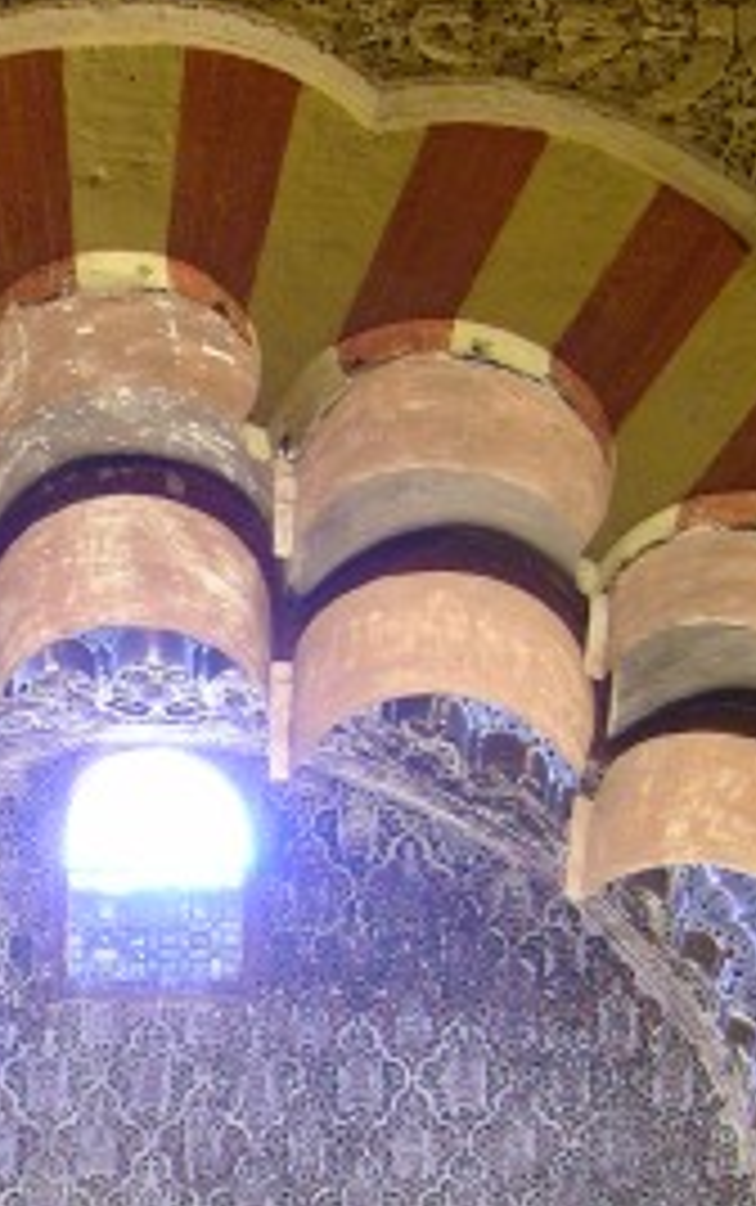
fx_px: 5395
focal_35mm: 164
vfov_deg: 12.7
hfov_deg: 8.0
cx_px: 0
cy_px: 945
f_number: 3.1
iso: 200
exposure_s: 1/2.1
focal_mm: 13.7
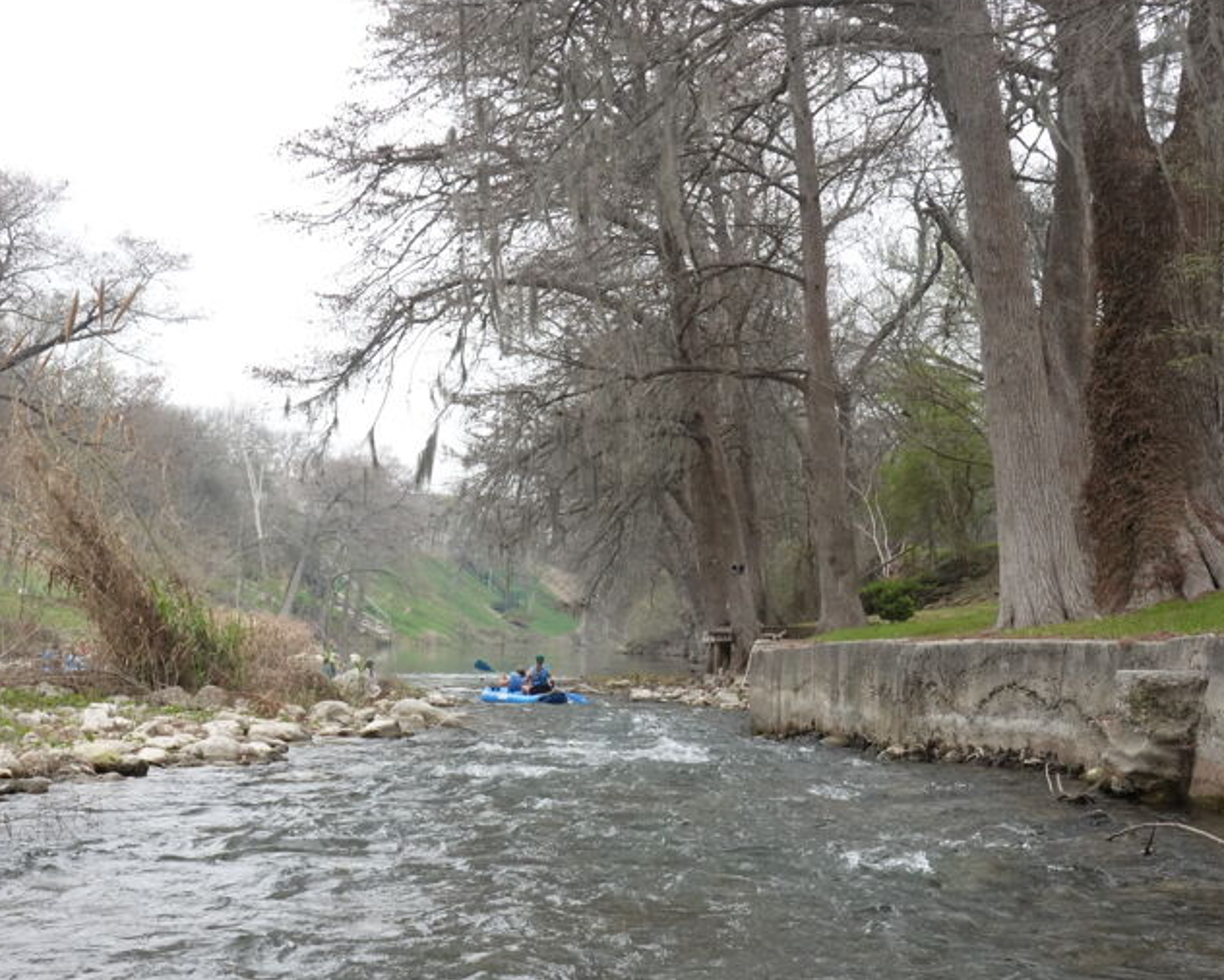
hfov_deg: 32.9
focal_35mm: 57
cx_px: 505
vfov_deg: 26.7
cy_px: 474
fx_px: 2066
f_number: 11
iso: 1600
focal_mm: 17.88
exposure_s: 1/250
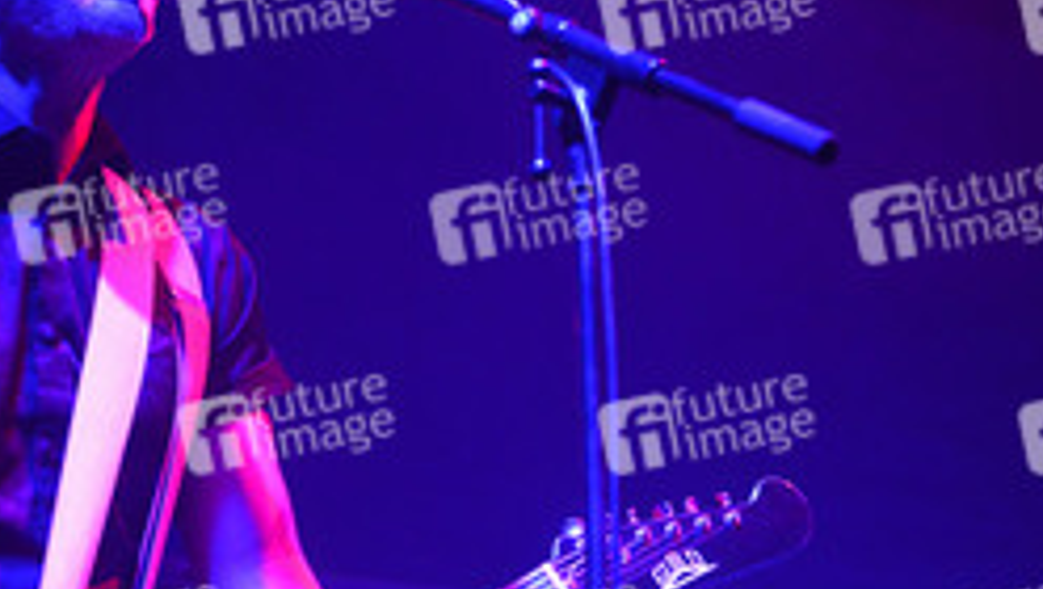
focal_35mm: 133
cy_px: 320
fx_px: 3681
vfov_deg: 9.1
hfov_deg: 16.0
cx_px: 175
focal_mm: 70
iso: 3200
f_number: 2.8
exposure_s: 1/640
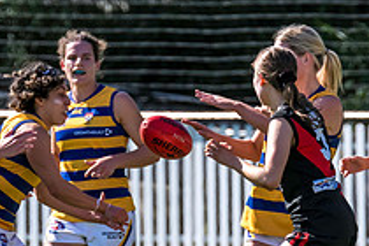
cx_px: 53
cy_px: 282
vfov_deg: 1.0
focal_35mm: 1389
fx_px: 14236
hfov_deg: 1.5
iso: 800
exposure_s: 1/2000
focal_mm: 420
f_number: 6.3
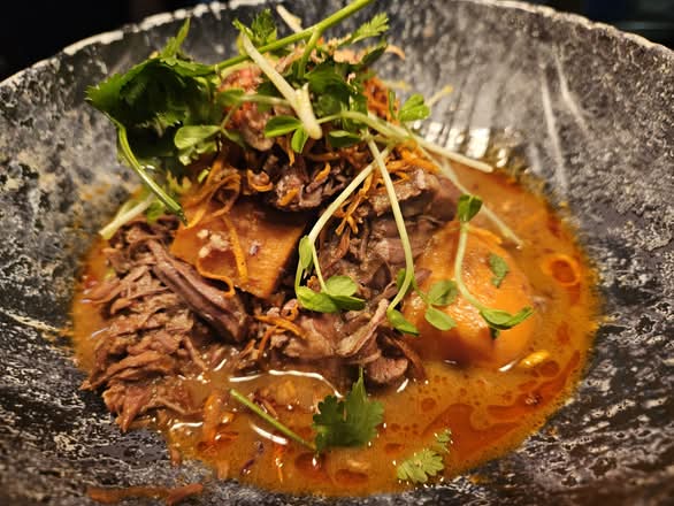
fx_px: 448
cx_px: 337
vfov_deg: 58.9
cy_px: 253
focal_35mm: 23
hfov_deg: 73.9
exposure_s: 1/100
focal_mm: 5.4
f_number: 1.8
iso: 40
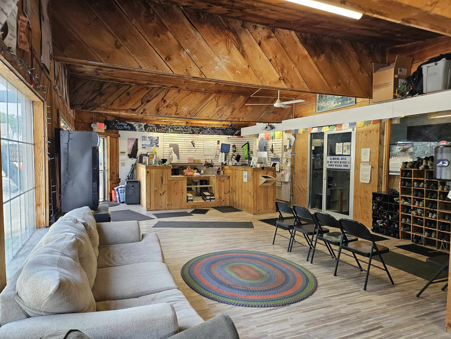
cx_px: 226
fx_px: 300
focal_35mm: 23
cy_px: 170
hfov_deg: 73.9
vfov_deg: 58.9
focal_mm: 5.4
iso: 160
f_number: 1.8
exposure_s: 1/120
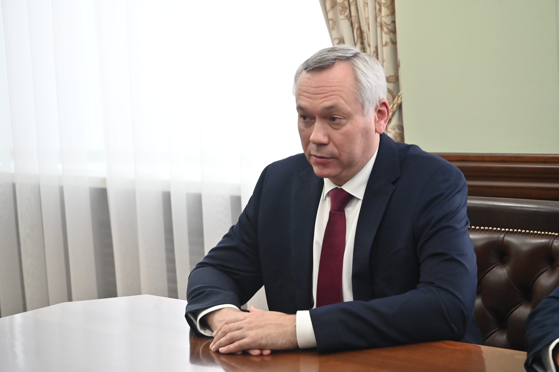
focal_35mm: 95
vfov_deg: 14.4
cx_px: 280
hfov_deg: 21.5
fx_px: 1475
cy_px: 186
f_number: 9
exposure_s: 1/125
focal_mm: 95
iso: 6400
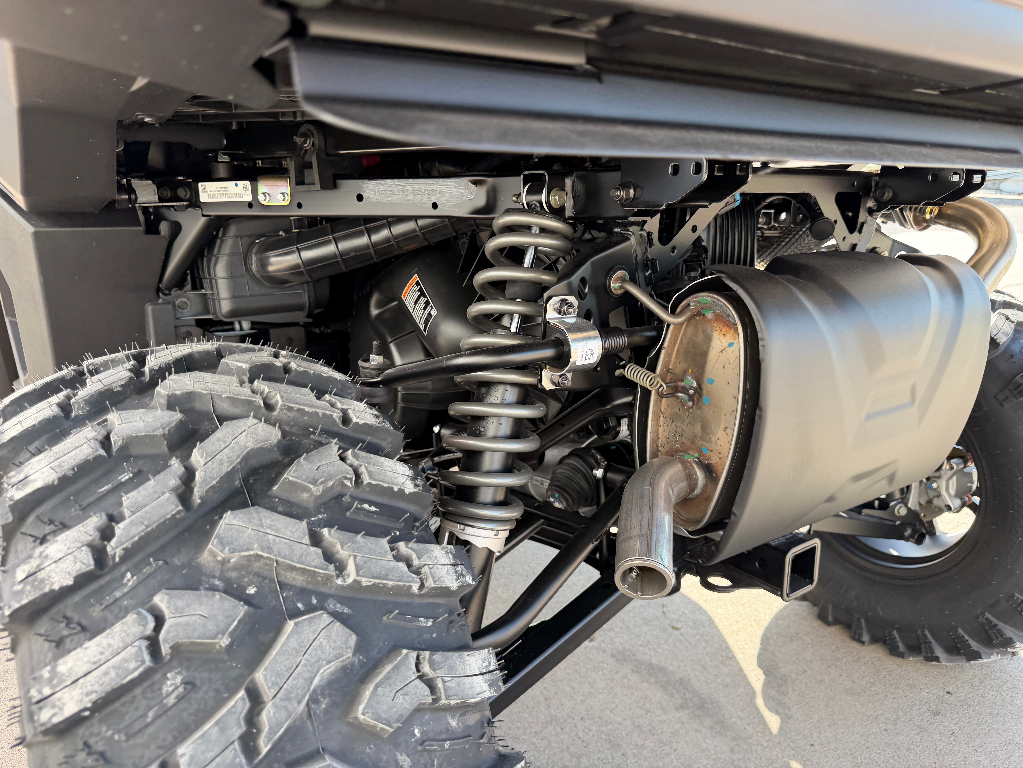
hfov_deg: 71.6
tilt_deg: -8.0
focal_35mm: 24
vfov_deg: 56.8
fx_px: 709
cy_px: 384
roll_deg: -3.6
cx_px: 512
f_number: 1.78
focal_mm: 6.76
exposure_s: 1/194
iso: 80
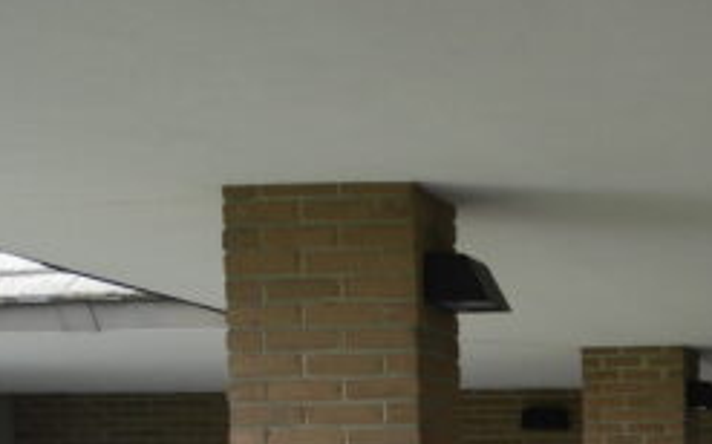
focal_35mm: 95
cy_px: 678
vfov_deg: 13.0
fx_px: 1842
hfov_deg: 20.1
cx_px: 914
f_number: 3.5
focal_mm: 20
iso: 200
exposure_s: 1/80
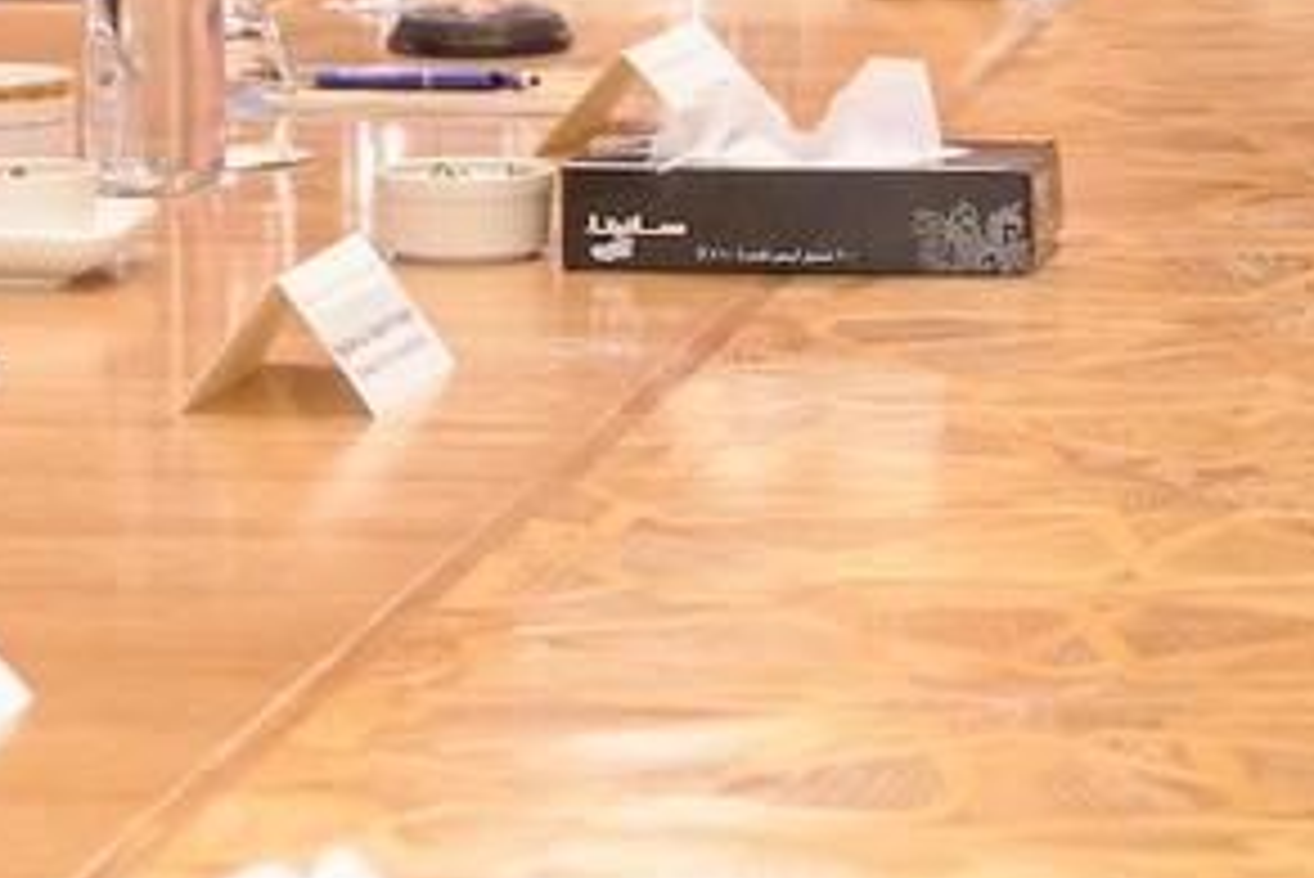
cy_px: 61
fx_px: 9750
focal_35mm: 267
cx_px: 945
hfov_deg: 7.7
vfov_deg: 5.1
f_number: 2.8
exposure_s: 1/100
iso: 2000
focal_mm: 39
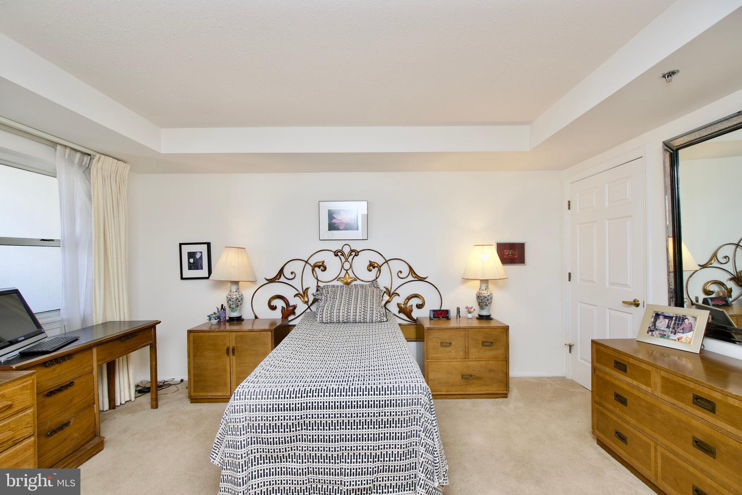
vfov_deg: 77.3
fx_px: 309
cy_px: 248
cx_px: 371
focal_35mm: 15
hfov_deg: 100.4
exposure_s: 1/40
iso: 320
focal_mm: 10
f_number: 7.1
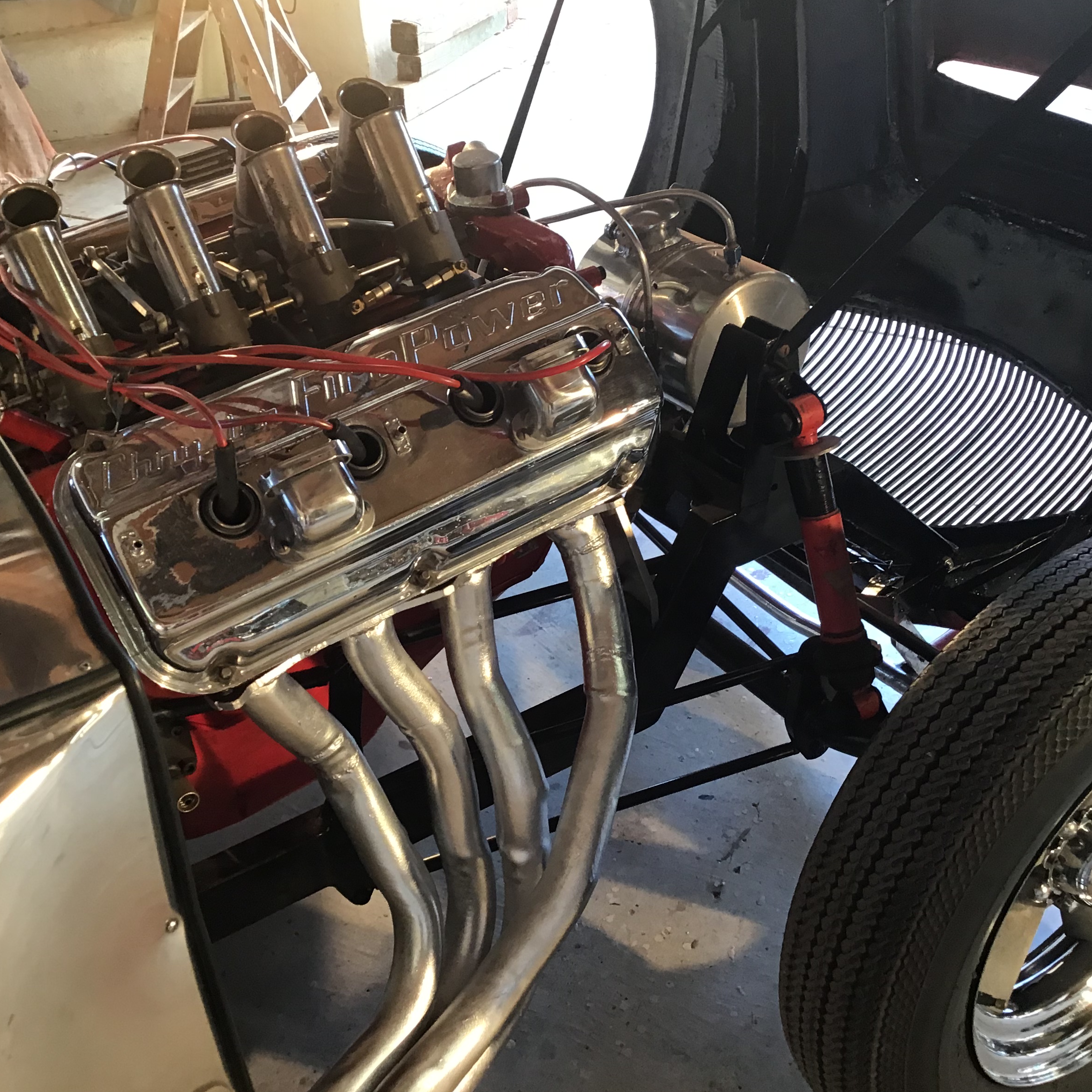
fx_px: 1356
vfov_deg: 43.9
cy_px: 531
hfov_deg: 43.8
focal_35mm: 38
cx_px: 499
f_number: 2.4
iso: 80
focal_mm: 3.3
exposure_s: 1/33
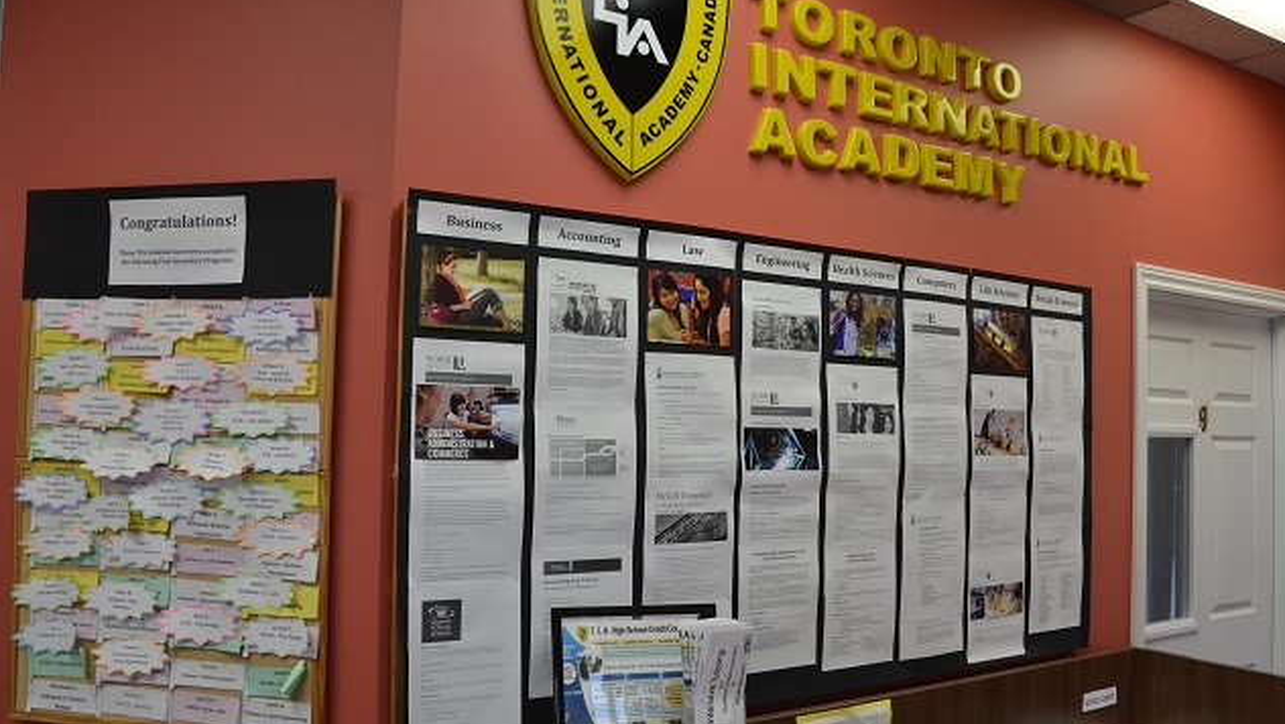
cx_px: 659
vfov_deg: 40.2
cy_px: 364
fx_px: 988
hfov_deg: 66.0
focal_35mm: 29
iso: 400
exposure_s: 1/80
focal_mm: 18
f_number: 4.5
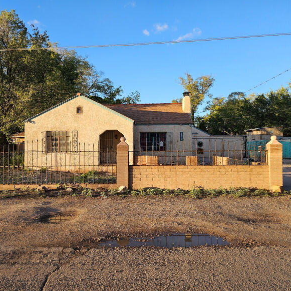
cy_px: 143
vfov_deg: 57.3
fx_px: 266
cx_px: 133
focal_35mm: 28
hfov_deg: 57.2
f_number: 1.7
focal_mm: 6.3
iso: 10
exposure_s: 1/216
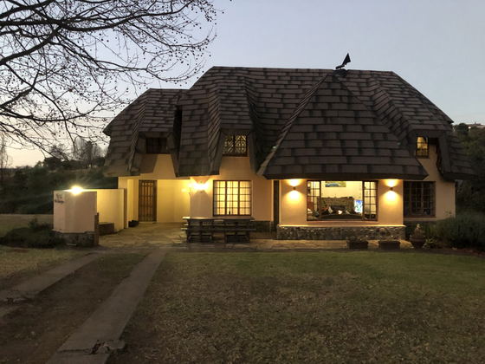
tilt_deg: +0.7
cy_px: 182
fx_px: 392
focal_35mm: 28
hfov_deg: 63.4
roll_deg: -0.4
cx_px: 242
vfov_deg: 49.7
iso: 200
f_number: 1.8
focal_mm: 3.99
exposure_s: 1/4
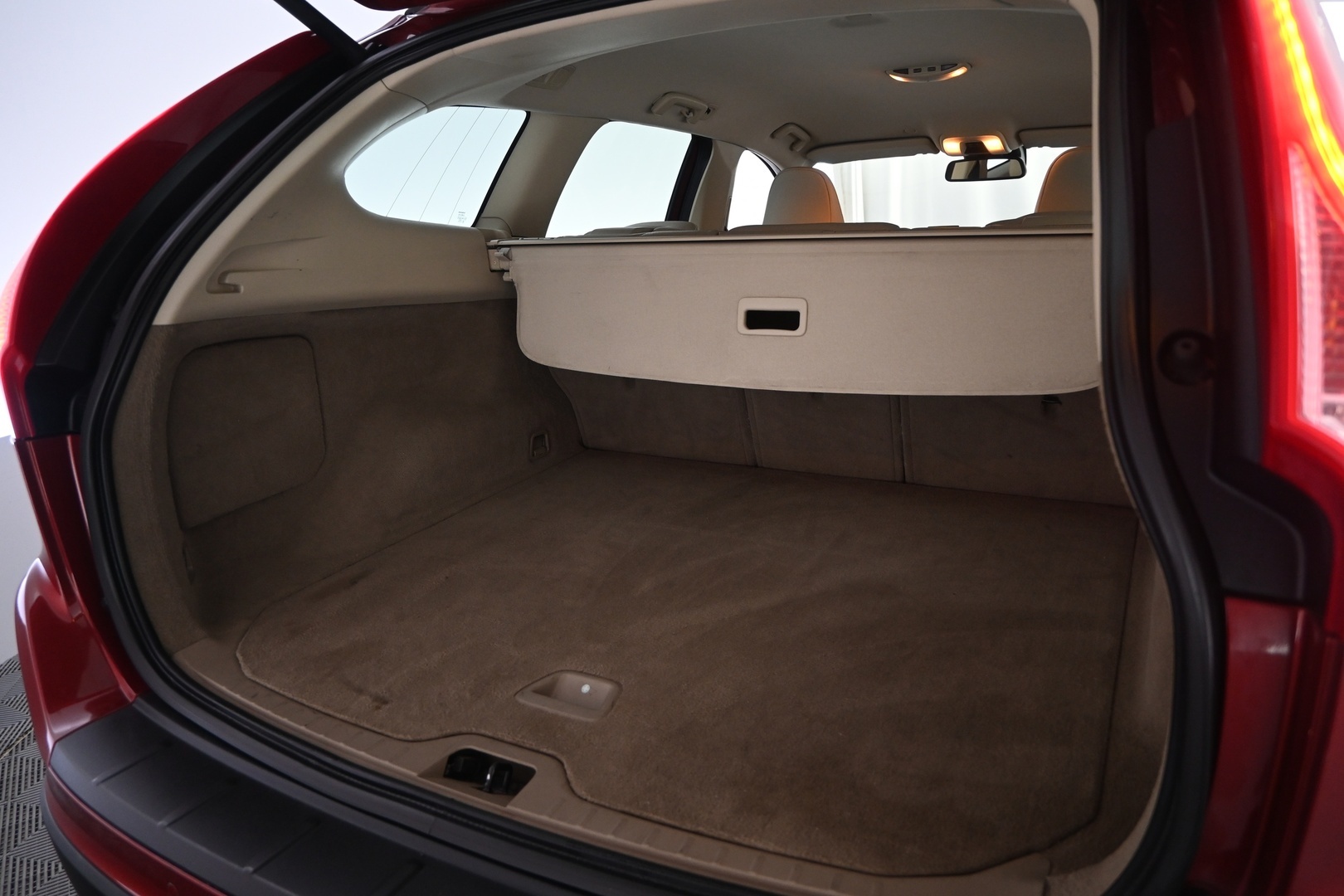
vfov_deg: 53.1
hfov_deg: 73.7
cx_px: 672
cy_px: 448
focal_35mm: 24
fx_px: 896
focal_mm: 16
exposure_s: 1/20
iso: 1000
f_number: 3.5
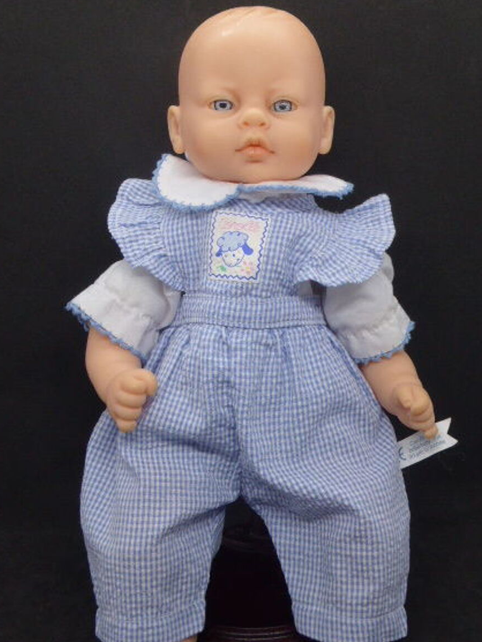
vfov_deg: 41.2
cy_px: 332
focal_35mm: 46
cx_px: 244
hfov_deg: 31.5
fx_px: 854
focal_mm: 6.9
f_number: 3.9
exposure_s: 1/60
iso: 200
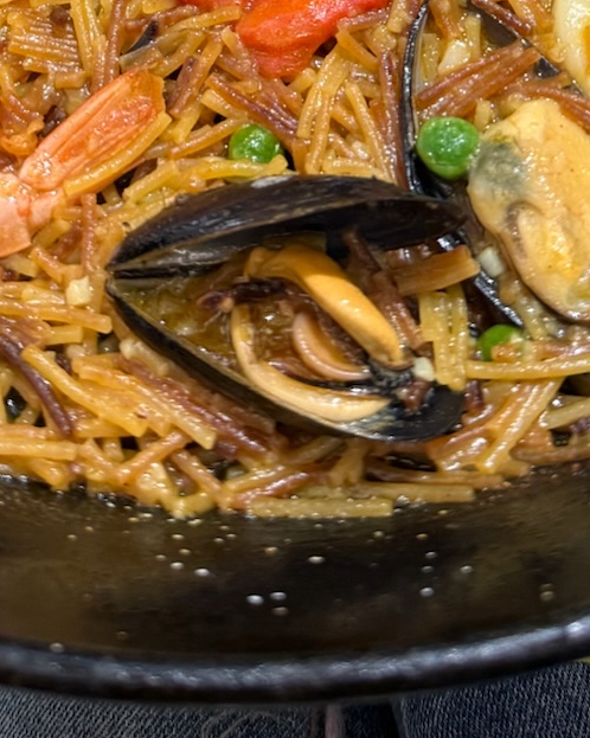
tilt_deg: -48.2
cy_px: -439
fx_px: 1682
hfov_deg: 19.9
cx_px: 283
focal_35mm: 77
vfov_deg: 20.4
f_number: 1.78
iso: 200
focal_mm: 6.76
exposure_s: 1/77
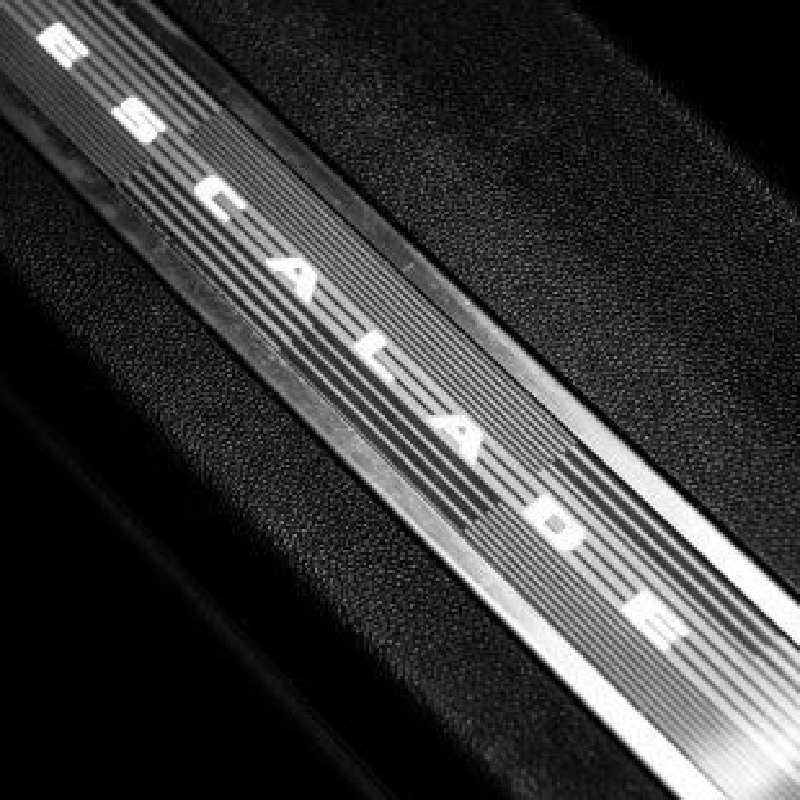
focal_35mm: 123
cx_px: 354
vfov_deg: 14.2
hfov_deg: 14.2
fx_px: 3216
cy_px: 363
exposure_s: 1/250
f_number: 5
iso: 1600
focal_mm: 70
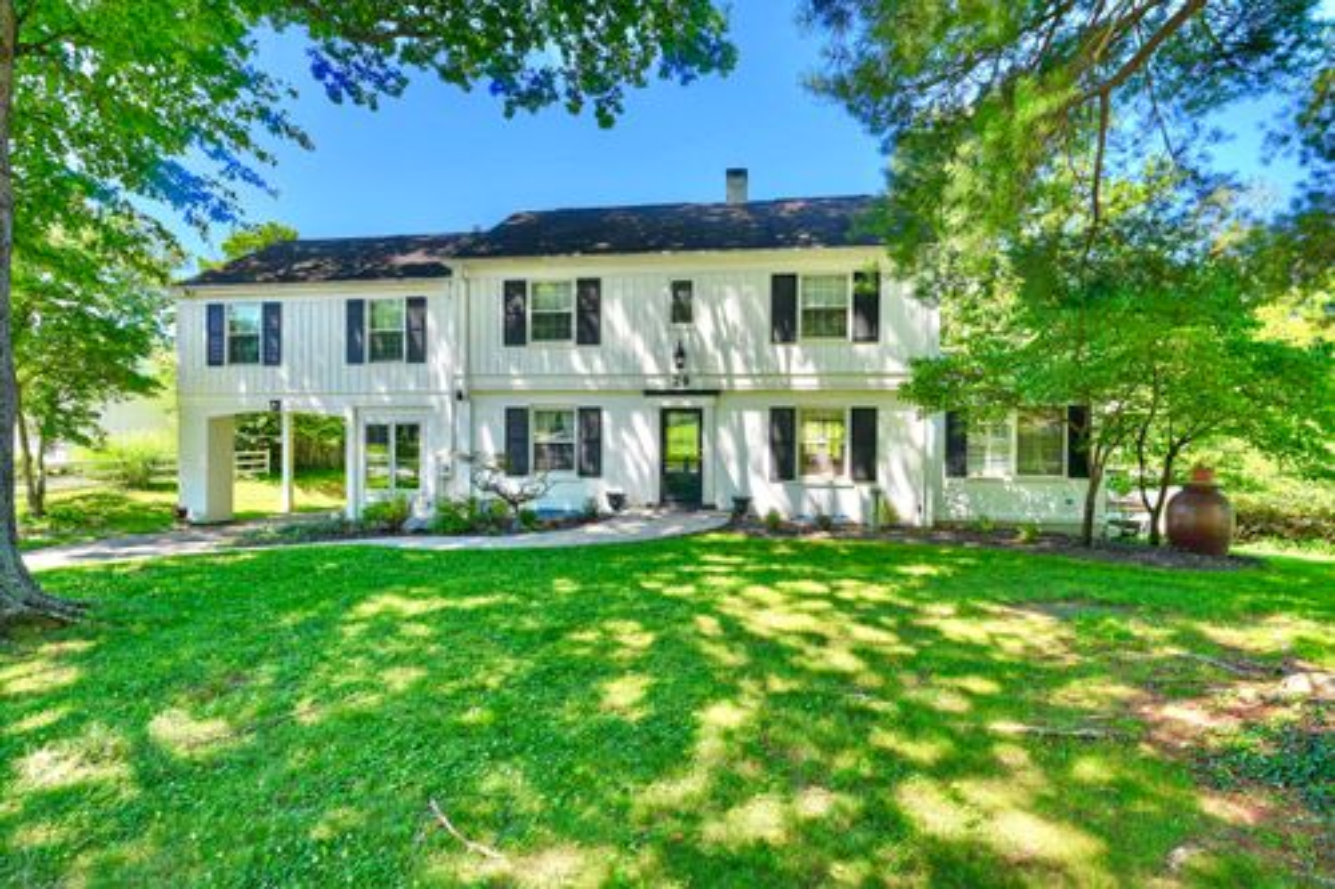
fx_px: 667
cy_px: 444
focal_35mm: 18
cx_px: 668
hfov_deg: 90.0
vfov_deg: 67.3
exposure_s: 1/10
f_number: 10
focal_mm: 18
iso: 100
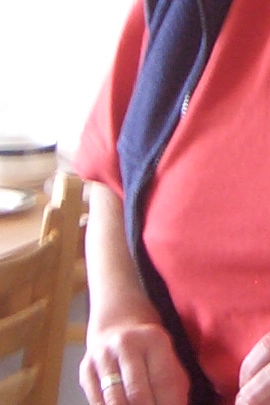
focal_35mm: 283
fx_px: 3186
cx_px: 410
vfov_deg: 7.3
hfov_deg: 4.8
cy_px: 32
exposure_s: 1/20
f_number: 2.8
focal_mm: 8
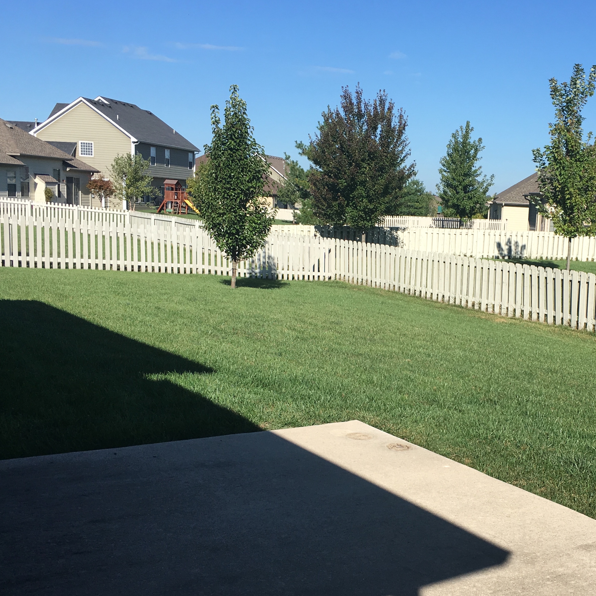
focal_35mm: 44
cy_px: 358
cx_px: 428
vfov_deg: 38.2
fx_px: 857
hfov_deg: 37.6
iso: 25
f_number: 2.2
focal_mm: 4.15
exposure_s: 1/1672
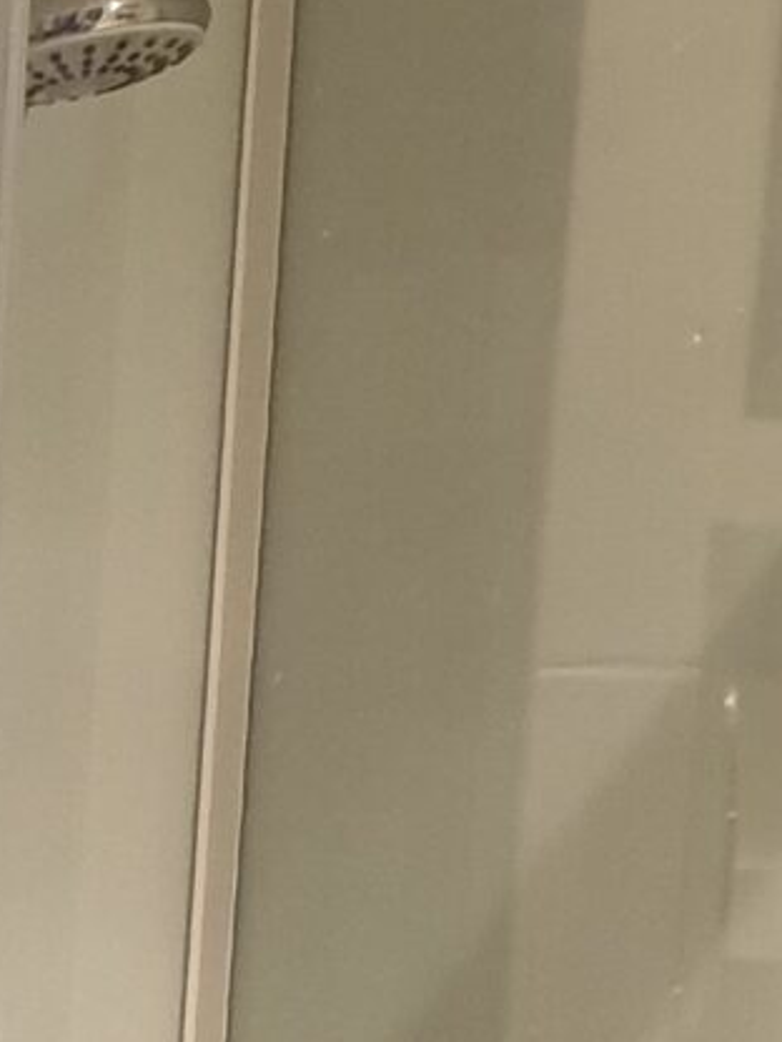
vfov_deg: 11.3
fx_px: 4819
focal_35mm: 160
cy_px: 2031
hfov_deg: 8.6
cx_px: -980
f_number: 2.4
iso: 320
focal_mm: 4.3
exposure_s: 1/50
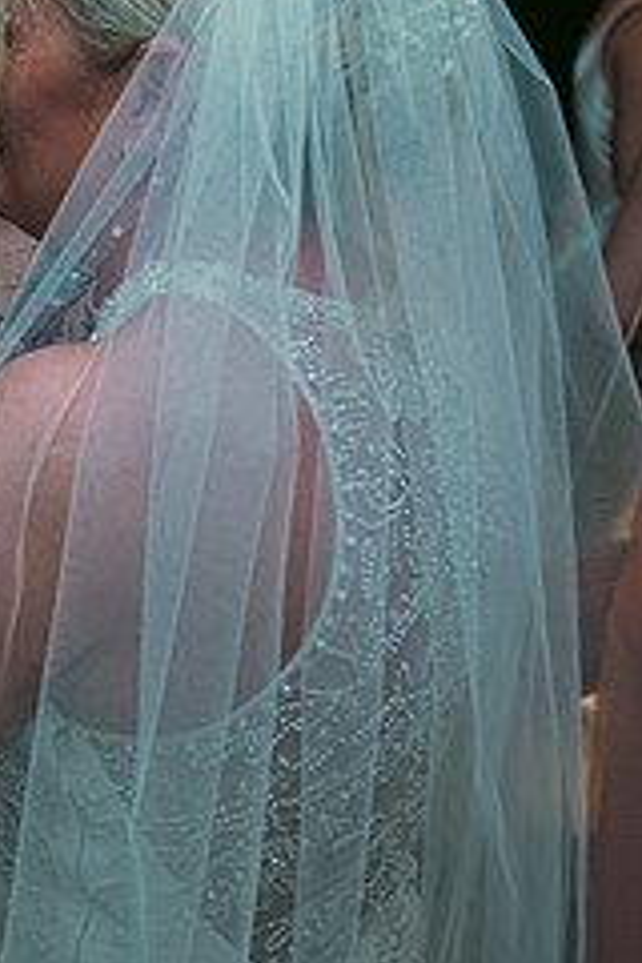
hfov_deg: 20.6
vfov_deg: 33.6
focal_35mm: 58
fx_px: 1551
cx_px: -273
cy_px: 207
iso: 800
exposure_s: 1/160
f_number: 3.5
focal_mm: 24
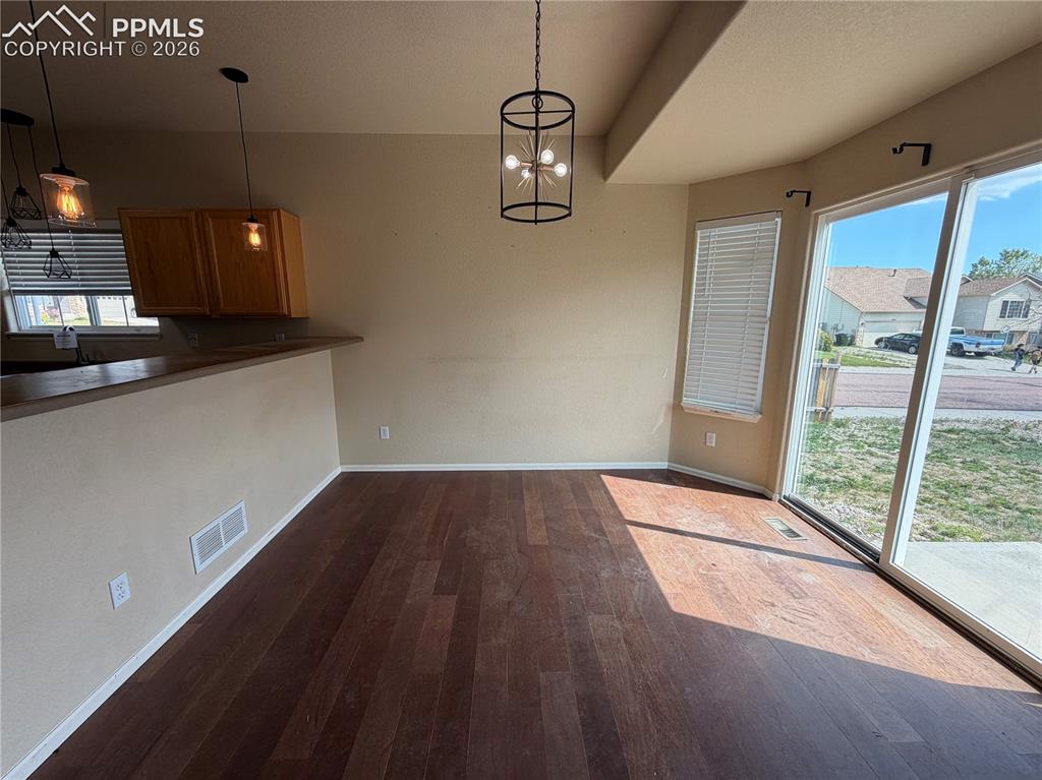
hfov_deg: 102.1
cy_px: 390
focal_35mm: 14
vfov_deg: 85.6
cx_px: 521
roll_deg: +1.4
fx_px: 421
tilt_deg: -10.0
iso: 20
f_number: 2.2
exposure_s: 1/120
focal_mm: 2.22
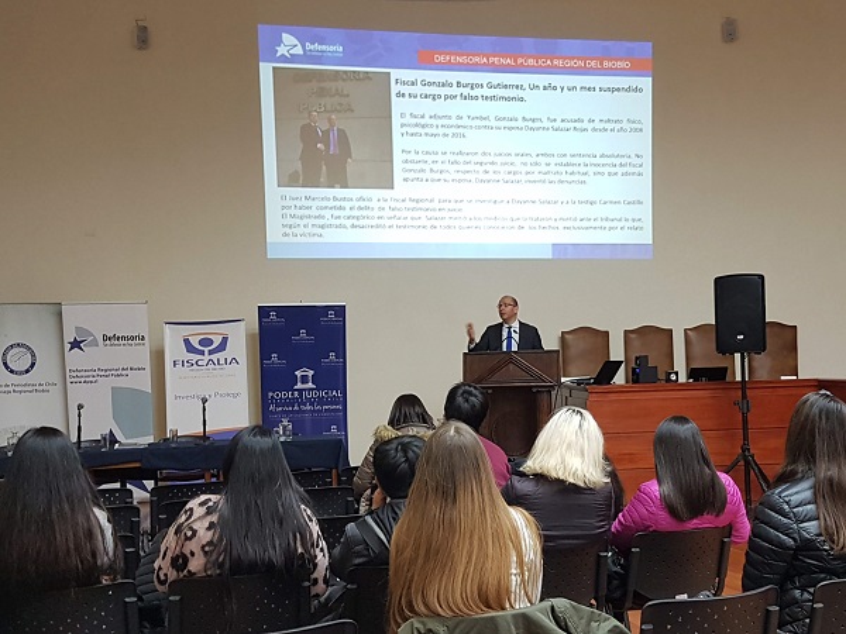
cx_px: 423
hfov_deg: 67.3
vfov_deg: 53.1
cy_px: 317
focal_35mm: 26
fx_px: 635
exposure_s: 1/25
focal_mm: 4.2
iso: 160
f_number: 1.7
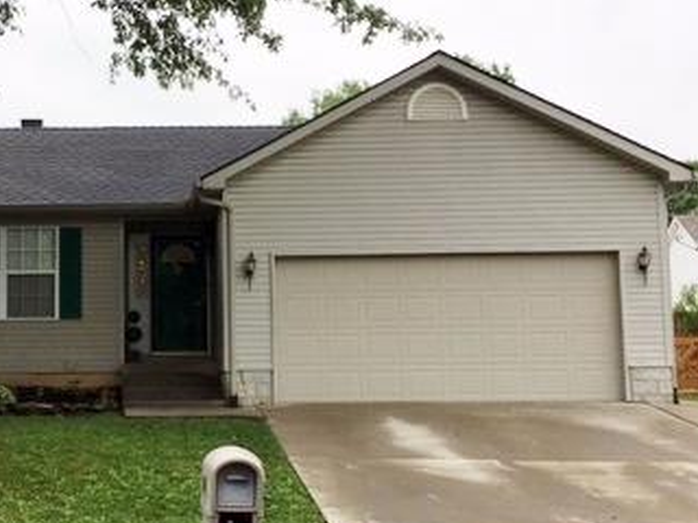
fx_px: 1170
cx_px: 131
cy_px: 277
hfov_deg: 32.3
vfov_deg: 25.2
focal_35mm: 58
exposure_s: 1/348
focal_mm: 4.15
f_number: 2.2
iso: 25
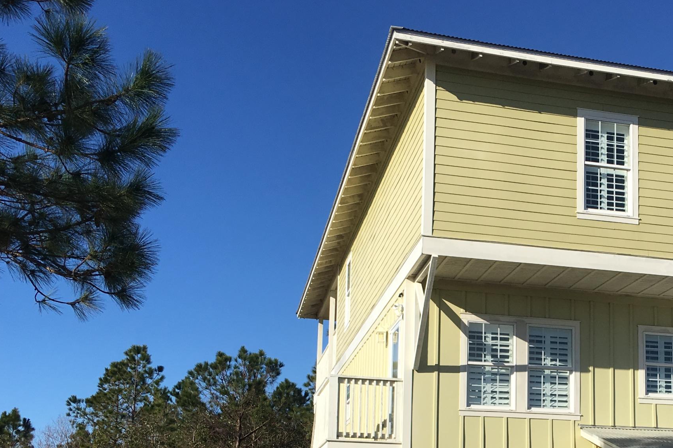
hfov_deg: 36.3
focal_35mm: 53
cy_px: 405
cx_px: 538
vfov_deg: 24.8
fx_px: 991
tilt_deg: +11.5
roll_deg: -0.3
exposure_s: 1/2331
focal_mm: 4.15
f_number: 2.2
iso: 25
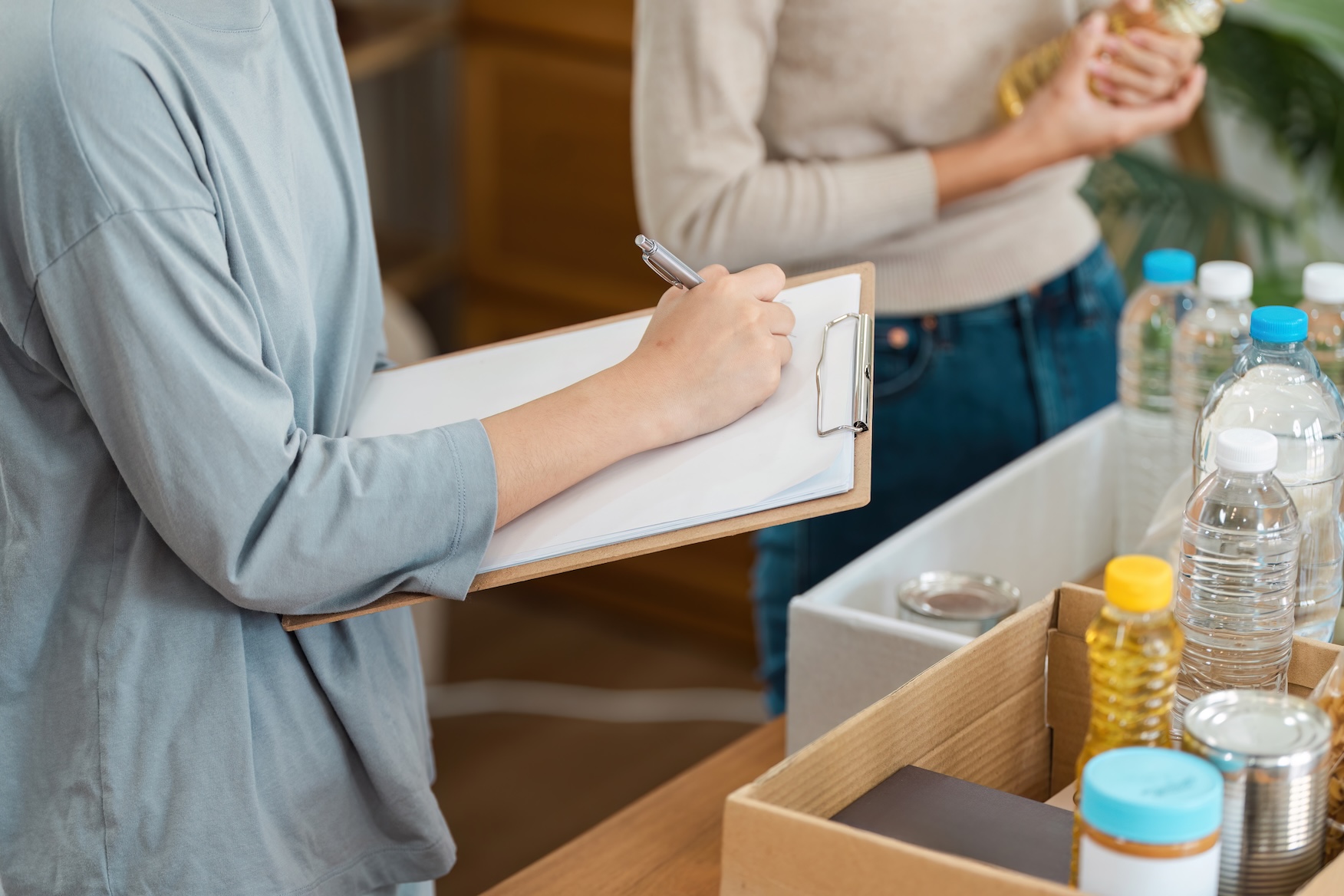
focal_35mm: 107
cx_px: 672
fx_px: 3994
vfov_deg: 12.8
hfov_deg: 19.1
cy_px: 448
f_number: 2.8
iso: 800
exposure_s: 1/250
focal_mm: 107
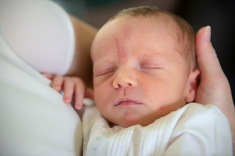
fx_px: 457
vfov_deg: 19.4
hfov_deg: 28.9
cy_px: 78
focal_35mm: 70
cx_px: 118
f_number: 2.8
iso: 320
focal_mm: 70
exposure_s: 1/160
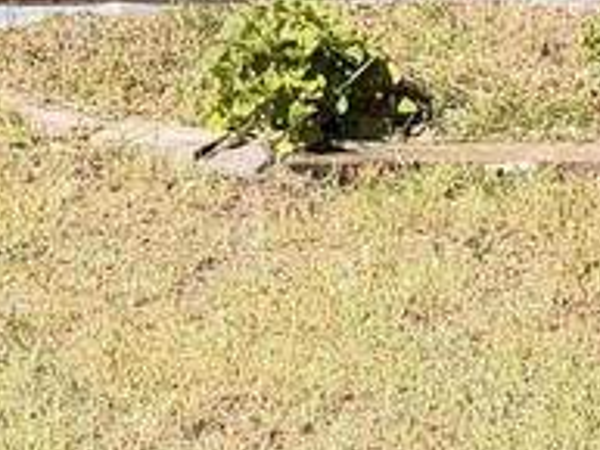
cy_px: -729
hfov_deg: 11.8
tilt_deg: +3.7
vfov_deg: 8.4
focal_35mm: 159
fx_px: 2758
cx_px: 920
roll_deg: -2.3
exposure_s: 1/2169
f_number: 1.78
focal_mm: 6.76
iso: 100
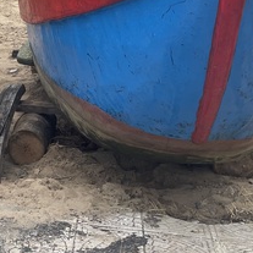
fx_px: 645
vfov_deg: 20.4
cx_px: -44
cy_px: -70
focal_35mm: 78
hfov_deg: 20.8
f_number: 1.6
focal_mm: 5.1
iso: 32
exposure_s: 1/2433
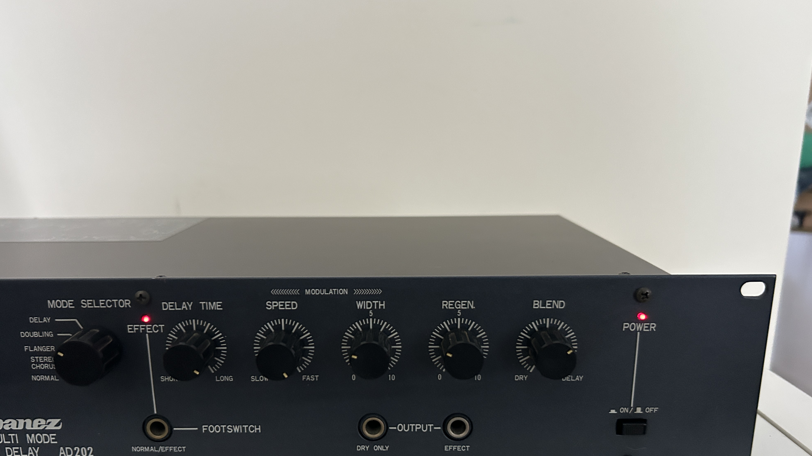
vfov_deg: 39.9
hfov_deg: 66.1
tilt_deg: -14.9
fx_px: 624
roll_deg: -0.1
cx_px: 401
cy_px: 287
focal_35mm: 29
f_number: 1.5
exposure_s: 1/50
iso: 400
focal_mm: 5.7
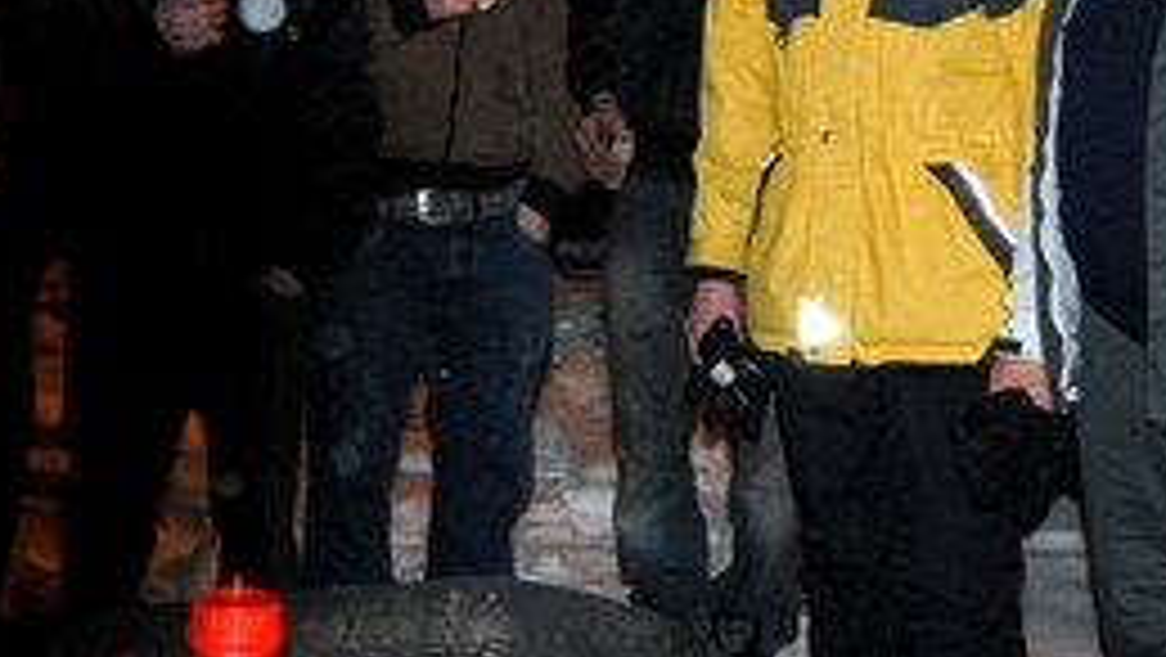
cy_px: 104
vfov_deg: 16.6
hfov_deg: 29.3
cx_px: 684
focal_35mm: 72
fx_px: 2227
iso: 200
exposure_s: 1/60
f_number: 3.5
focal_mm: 22
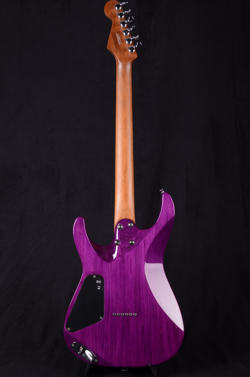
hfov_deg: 28.0
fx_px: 502
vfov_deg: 41.2
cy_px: 188
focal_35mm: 48
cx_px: 125
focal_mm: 32
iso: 200
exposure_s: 1/200
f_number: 13
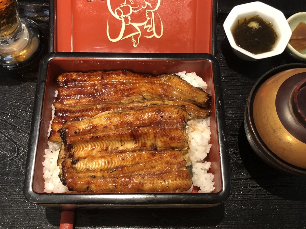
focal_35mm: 37
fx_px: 327
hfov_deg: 50.1
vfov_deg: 38.7
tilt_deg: -67.9
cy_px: 109
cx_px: 151
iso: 100
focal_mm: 3.99
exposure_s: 1/15
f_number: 1.8
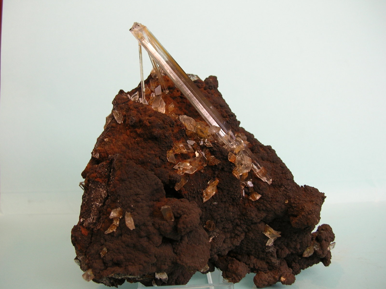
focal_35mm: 36
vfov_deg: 39.6
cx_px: 193
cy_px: 144
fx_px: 401
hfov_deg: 51.4
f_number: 2.7
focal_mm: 6
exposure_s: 1/10.1
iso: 50
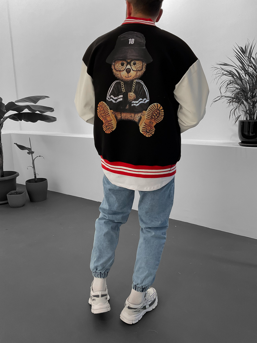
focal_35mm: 29
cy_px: 172
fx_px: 287
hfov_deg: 48.2
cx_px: 128
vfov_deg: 61.7
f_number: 1.8
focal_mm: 3
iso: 64
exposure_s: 1/100
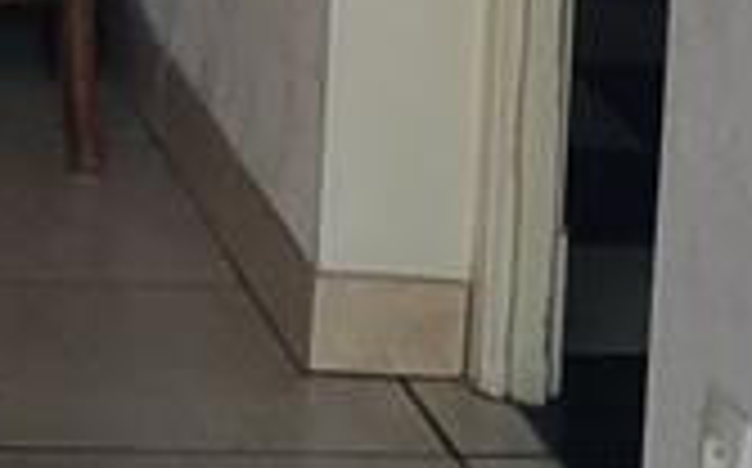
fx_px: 5835
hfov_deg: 7.1
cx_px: -693
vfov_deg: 4.5
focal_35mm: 285
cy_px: -531
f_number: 1.8
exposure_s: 1/120
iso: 50
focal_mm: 5.4
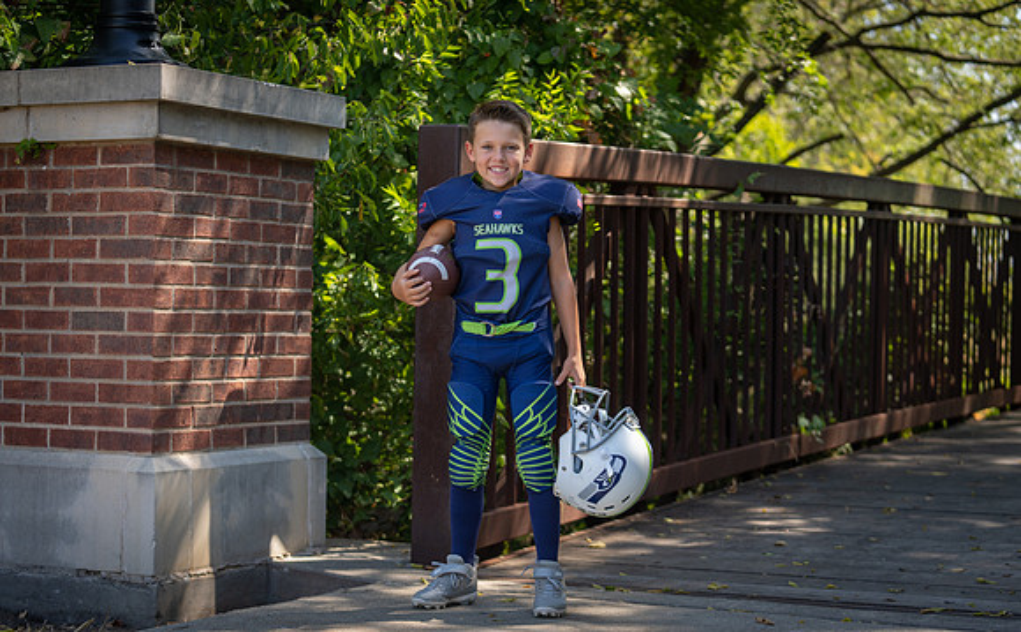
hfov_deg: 28.3
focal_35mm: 73
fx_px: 2028
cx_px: 508
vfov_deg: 17.7
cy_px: 338
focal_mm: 70
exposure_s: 1/320
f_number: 2.8
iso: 100
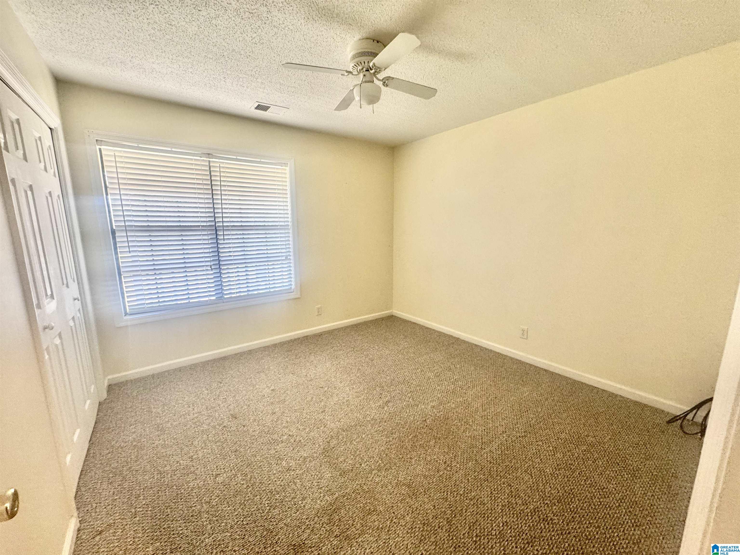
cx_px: 370
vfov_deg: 85.7
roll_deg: +0.7
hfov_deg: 102.1
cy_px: 278
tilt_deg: -10.6
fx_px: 299
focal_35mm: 14
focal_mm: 2.22
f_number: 2.2
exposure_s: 1/60
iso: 200
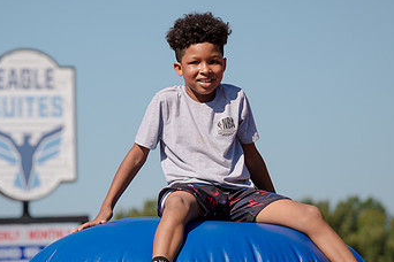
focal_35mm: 339
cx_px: 153
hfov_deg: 6.1
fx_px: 3710
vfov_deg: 4.1
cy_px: 117
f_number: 9
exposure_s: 1/250
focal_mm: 200
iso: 64
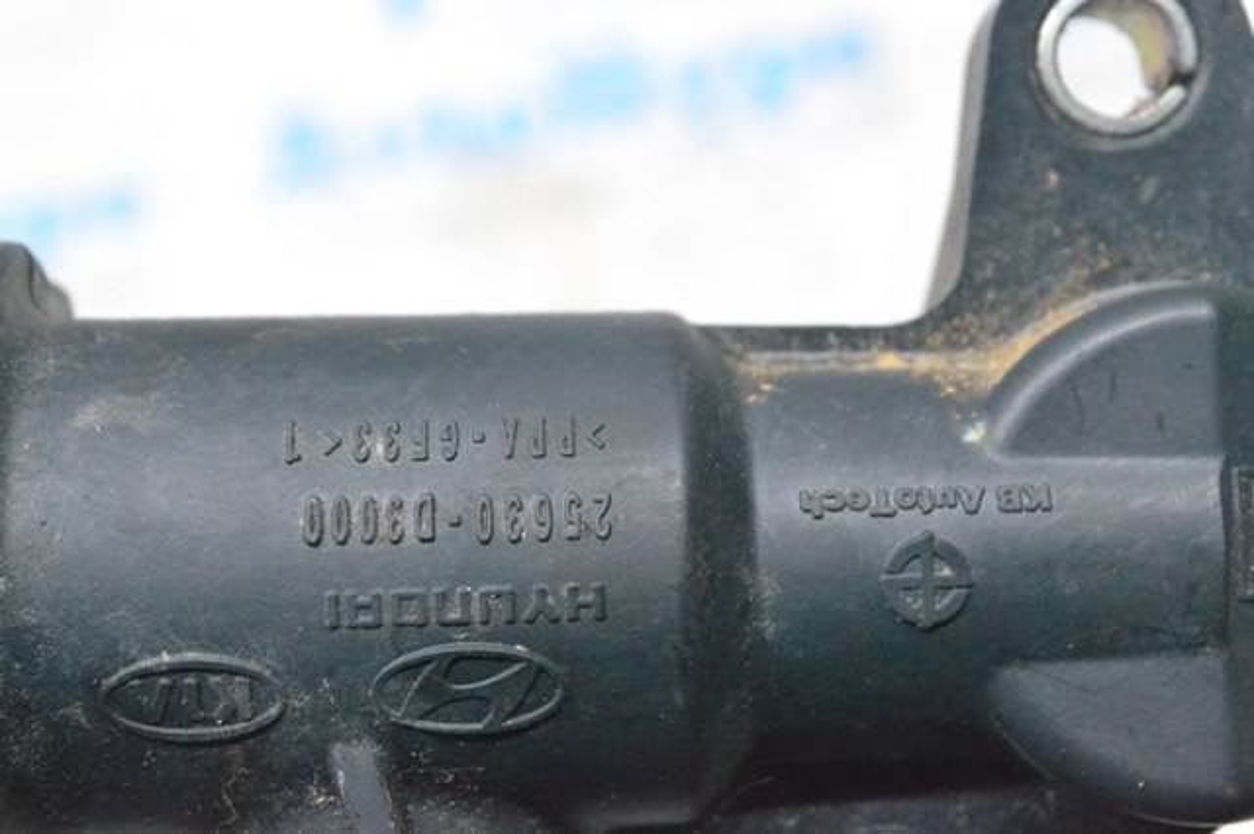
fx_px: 2872
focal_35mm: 82
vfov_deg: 16.5
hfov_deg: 24.6
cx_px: 627
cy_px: 417
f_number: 10
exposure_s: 1/125
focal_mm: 55
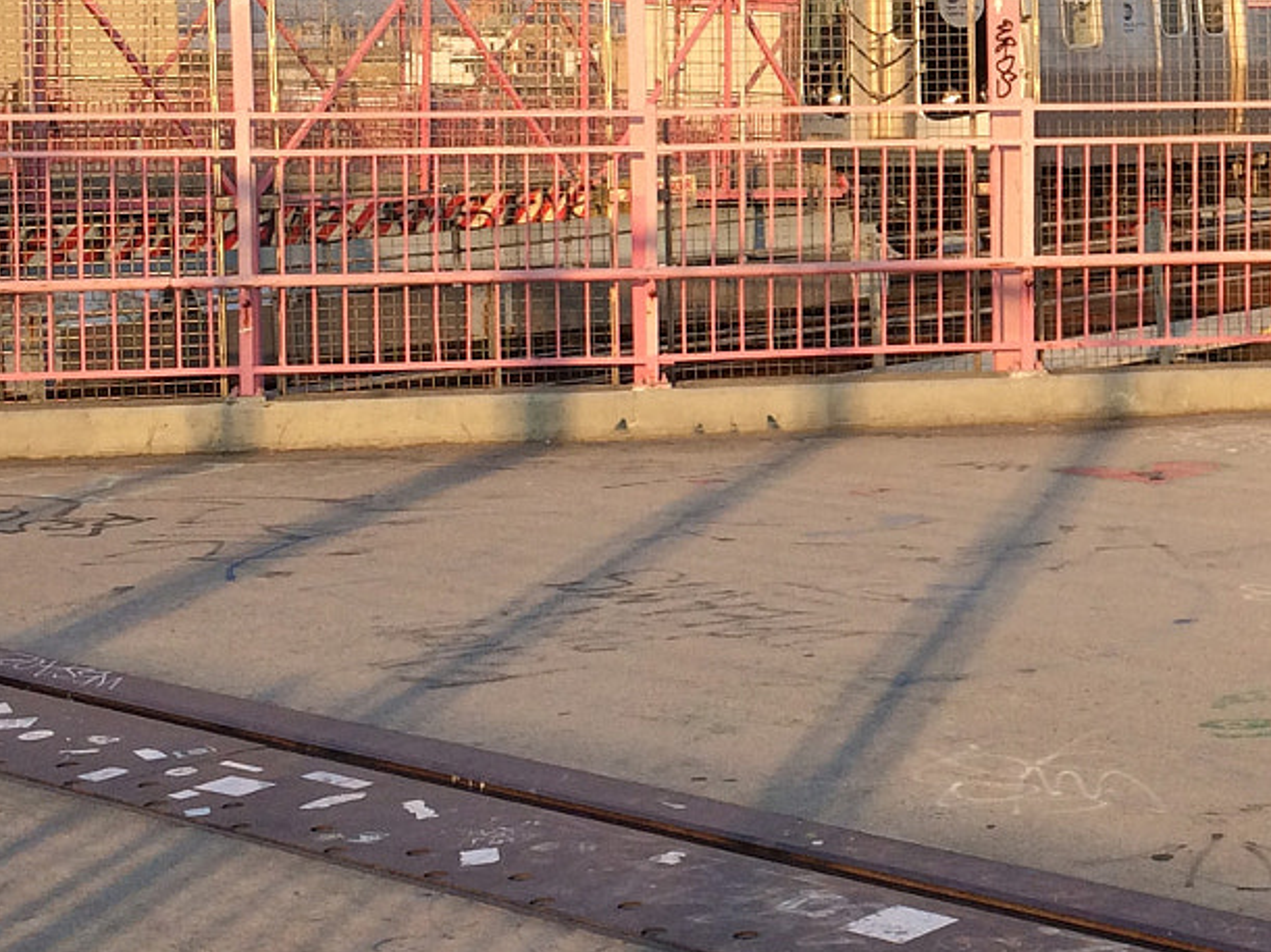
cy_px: 189
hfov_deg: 24.7
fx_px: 2790
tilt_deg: -5.5
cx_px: 1223
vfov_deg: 19.2
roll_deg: +0.8
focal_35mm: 76
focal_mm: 4.15
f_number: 2.2
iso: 32
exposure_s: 1/933
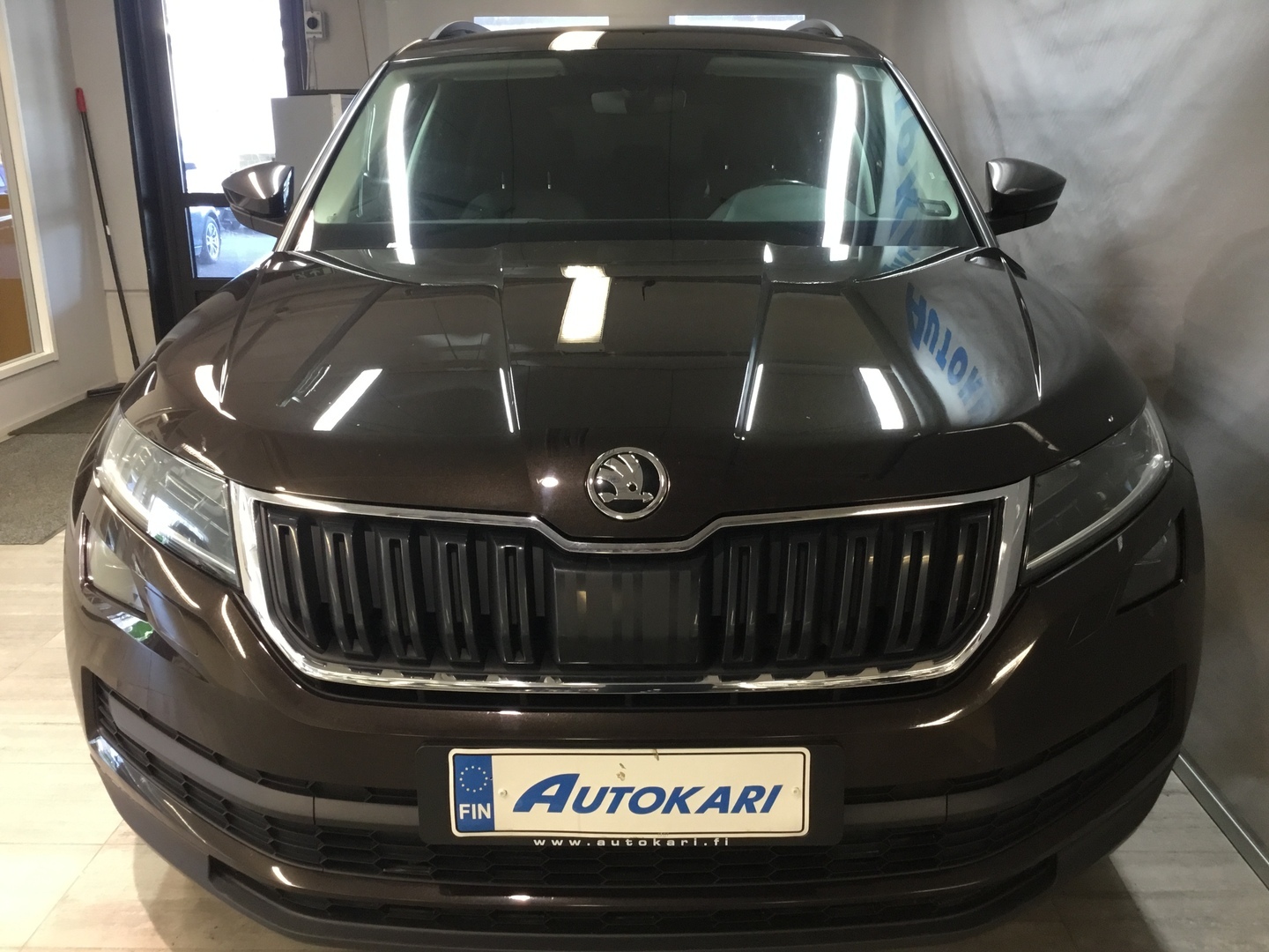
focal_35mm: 31
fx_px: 1136
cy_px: 476
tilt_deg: -16.9
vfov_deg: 45.4
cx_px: 634
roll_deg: +1.5
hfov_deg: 58.4
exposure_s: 1/33
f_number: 2.4
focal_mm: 3.3
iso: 160
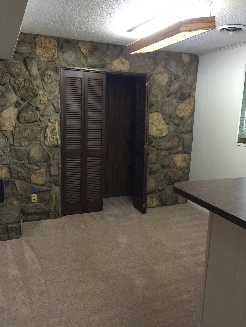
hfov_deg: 48.2
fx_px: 275
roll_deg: -1.7
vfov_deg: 61.7
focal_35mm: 29
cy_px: 164
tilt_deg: -10.0
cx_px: 123
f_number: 2.2
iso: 125
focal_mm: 4.15
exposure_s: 1/17
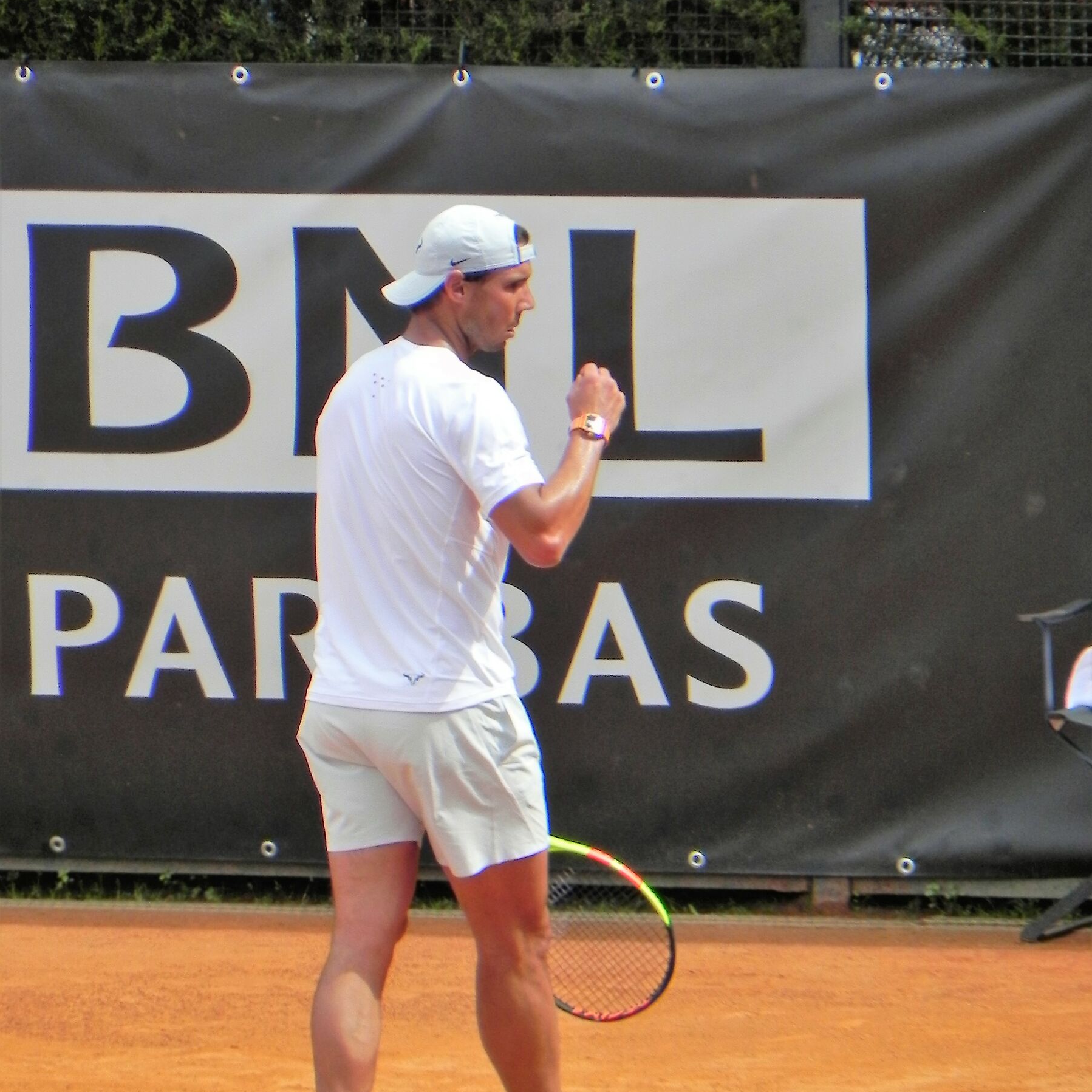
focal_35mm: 800
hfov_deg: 2.2
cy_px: 601
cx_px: 546
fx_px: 28552
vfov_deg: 2.2
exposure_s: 1/350
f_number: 6.3
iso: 160
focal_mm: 120
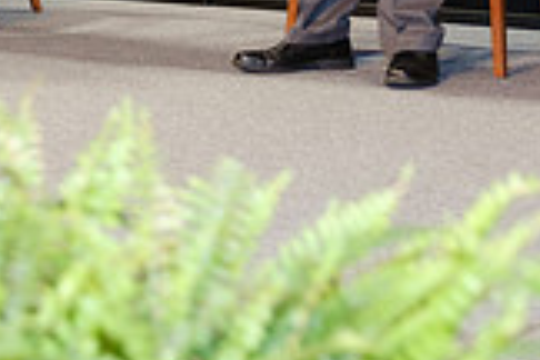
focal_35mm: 140
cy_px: -255
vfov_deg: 9.4
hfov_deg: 14.4
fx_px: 2100
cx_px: 17
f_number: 2.8
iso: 1600
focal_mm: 25.7
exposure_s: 1/125
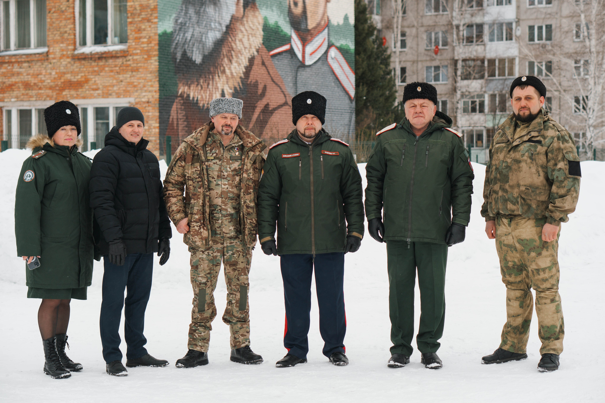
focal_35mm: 75
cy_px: 202
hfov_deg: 27.0
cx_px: 302
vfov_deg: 18.2
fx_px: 1260
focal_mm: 50
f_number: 3.2
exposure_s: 1/250
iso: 100
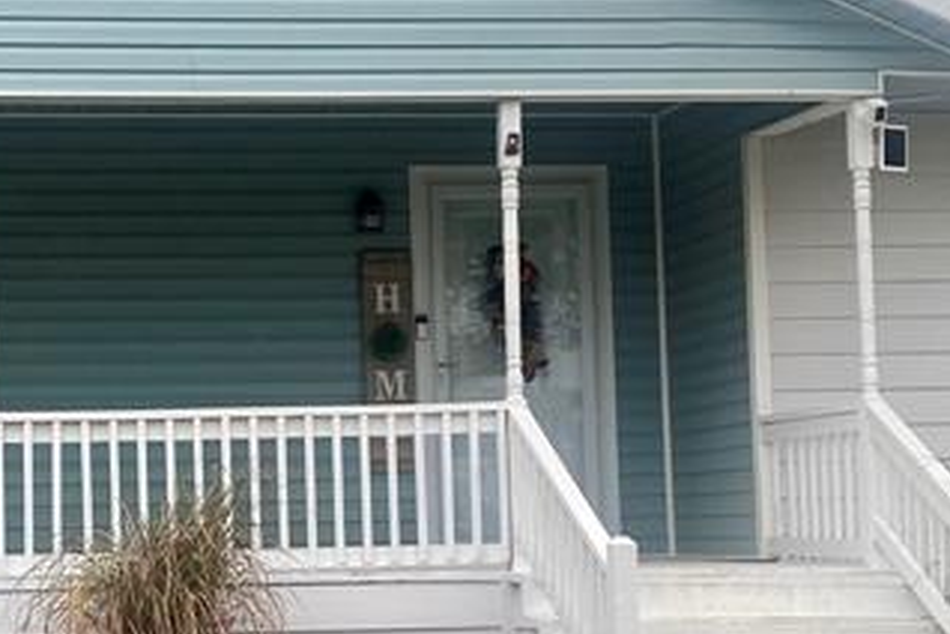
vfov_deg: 15.6
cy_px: 473
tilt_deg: +3.8
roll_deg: +0.5
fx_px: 2296
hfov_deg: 23.0
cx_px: 152
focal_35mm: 87
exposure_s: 1/549
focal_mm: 4.25
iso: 32
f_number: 1.8
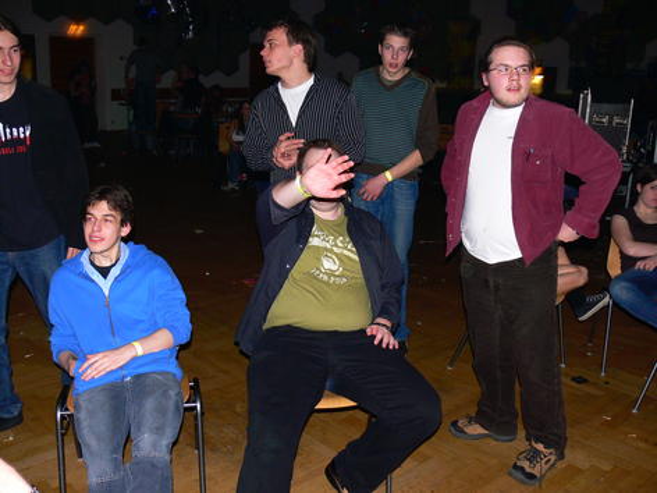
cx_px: 328
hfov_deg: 52.6
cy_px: 246
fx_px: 664
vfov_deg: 40.7
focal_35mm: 35
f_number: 2.8
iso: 100
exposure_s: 1/30
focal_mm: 7.4
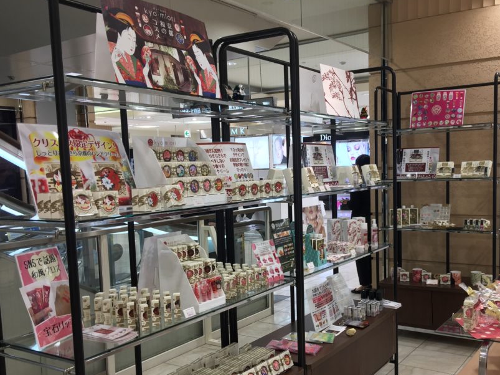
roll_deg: +1.3
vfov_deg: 38.4
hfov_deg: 50.0
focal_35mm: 37
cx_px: 289
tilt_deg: -6.6
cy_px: 234
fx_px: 534
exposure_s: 1/50
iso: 32
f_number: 2.2
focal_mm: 4.15
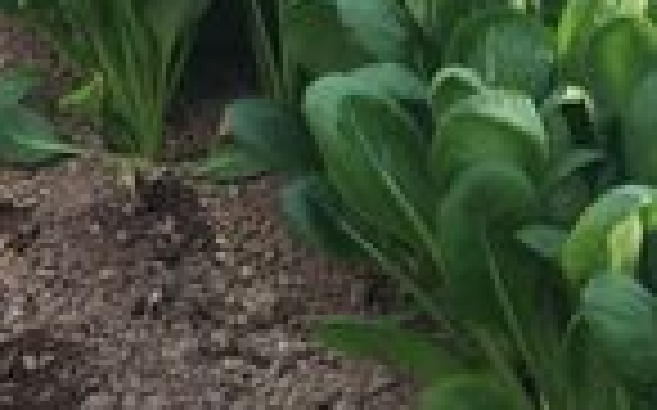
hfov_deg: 19.8
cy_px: 189
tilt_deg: -32.3
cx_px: -54
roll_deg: +5.2
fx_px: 1807
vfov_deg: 12.9
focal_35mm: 101
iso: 32
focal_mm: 4.15
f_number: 2.2
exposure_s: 1/222
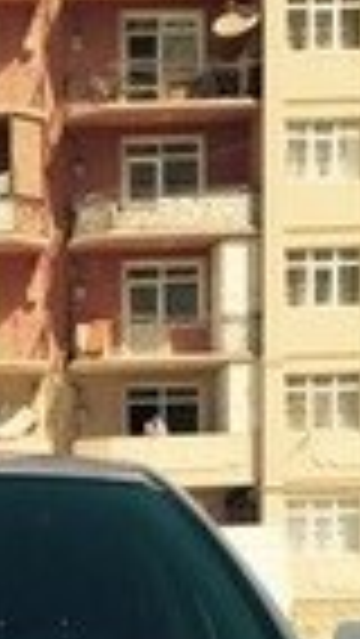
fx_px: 1865
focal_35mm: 110
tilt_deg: -8.0
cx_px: -122
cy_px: 796
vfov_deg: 18.3
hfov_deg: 10.8
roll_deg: +0.9
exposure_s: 1/3049
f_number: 2.2
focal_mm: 4.15
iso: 32
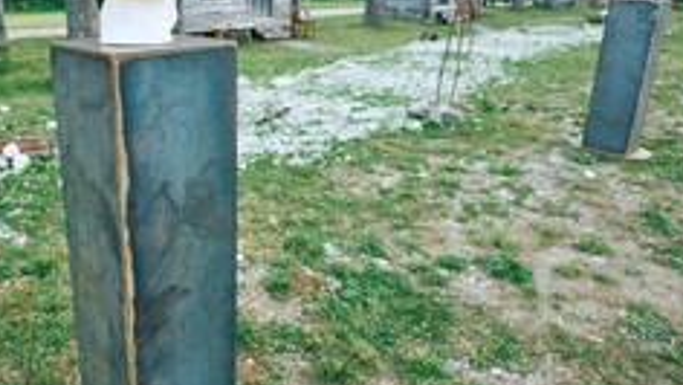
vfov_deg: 41.0
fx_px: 507
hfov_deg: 65.5
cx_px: 211
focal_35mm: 28
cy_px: 124
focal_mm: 14
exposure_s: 1/200
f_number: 2.8
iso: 320
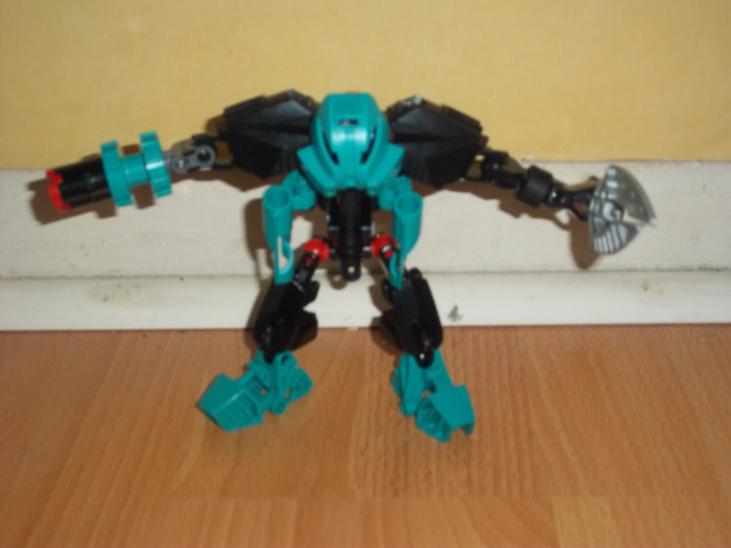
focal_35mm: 57
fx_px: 1204
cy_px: 274
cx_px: 366
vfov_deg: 25.7
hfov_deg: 33.8
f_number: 3.9
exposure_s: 1/40
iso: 160
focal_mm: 10.1
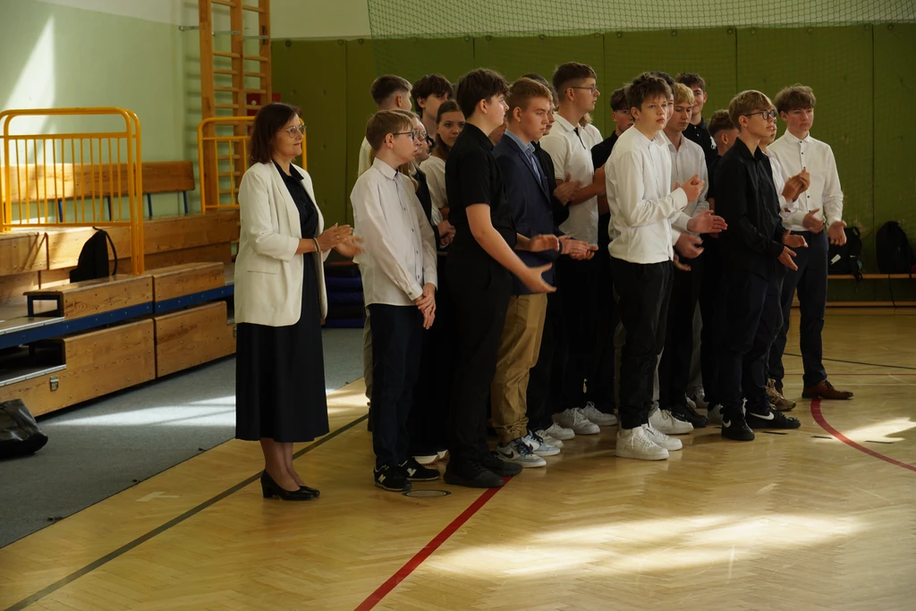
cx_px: 458
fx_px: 2137
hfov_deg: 24.2
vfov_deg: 16.3
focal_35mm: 84
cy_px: 306
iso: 200
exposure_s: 1/50
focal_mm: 56
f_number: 5
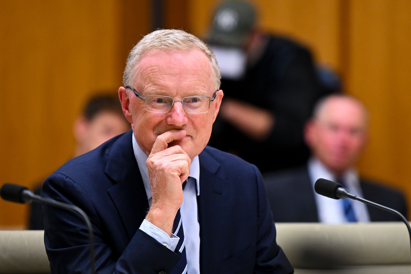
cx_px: 206
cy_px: 137
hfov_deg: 10.8
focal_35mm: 190
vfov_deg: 7.2
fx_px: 2169
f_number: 2.8
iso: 2500
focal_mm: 190
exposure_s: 1/400
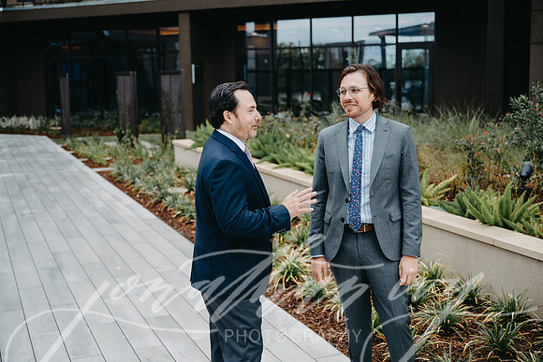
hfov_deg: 41.9
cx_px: 272
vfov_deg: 28.7
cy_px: 181
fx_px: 709
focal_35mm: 47
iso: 100
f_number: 2.8
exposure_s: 1/320
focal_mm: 47
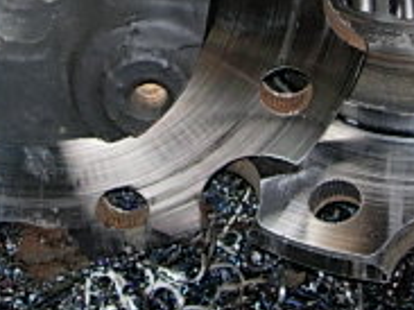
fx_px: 1590
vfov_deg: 10.9
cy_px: -97
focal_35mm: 133
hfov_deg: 14.8
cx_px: 152
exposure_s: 1/64
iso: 79
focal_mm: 7.8
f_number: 2.8
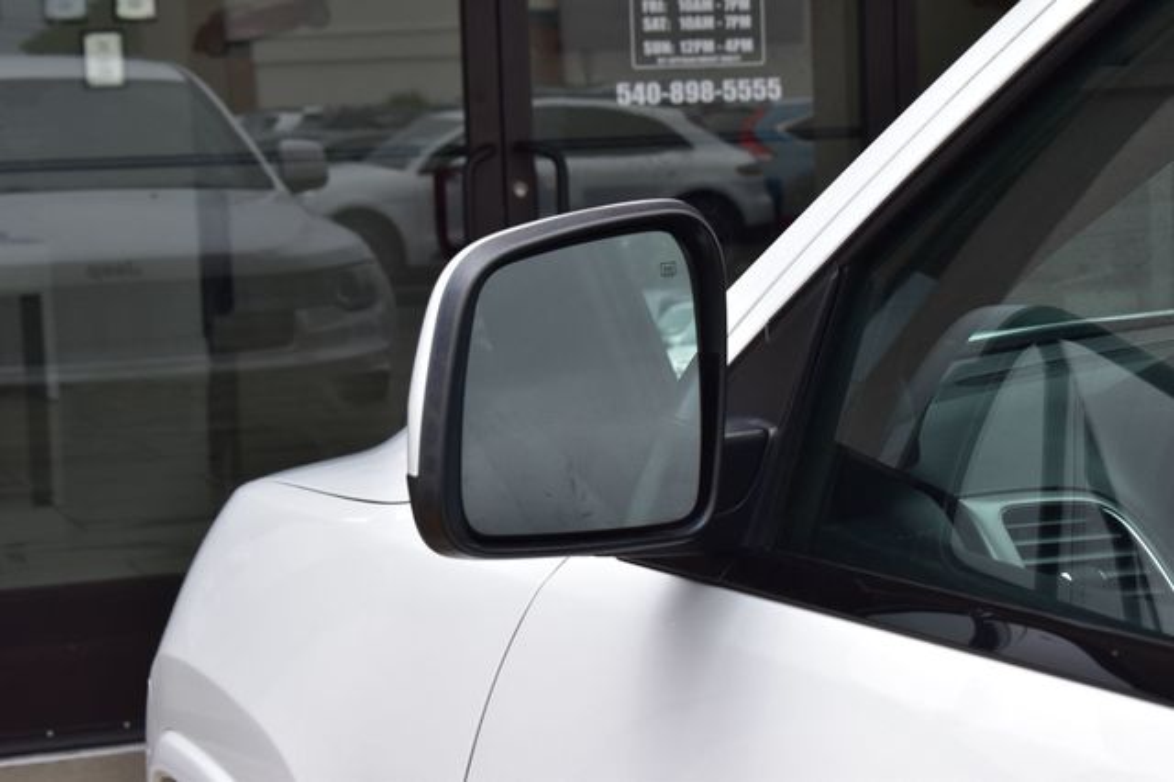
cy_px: 391
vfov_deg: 16.5
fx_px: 2689
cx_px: 587
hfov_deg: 24.6
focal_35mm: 82
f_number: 11
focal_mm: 55
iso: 400
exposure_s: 1/400
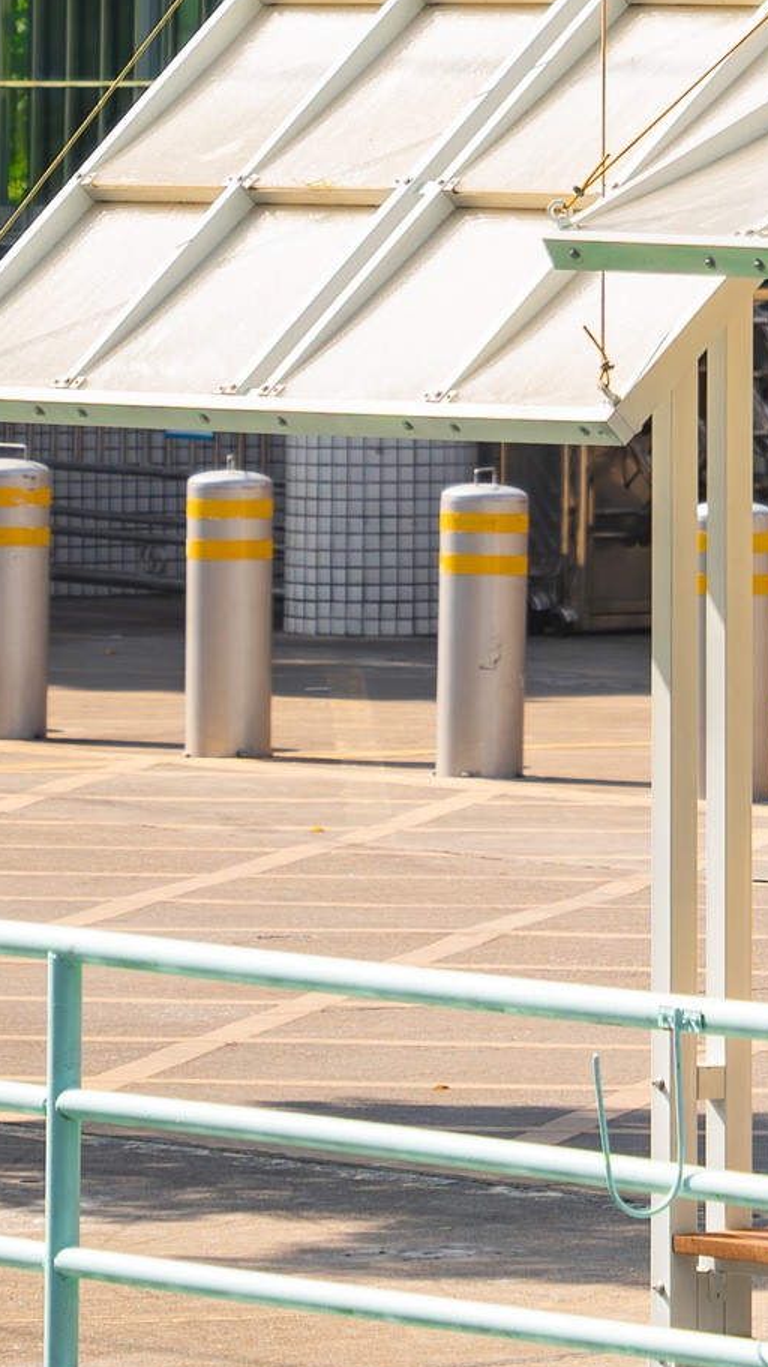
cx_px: 1088
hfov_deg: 3.4
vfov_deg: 6.0
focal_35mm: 359
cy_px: -83
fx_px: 13005
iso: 100
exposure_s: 1/500
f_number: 4.5
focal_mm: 104
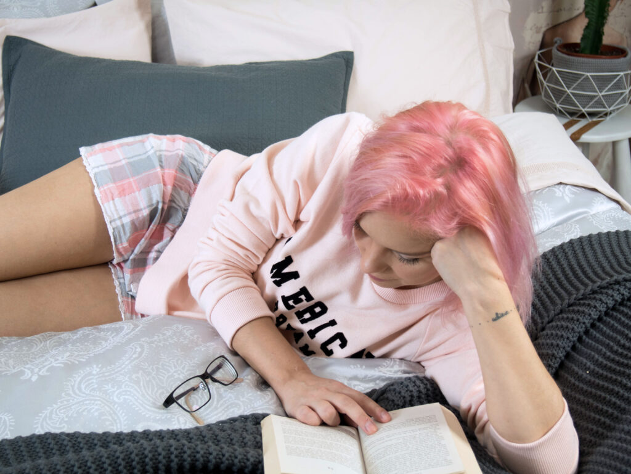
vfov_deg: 29.1
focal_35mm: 50
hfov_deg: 38.2
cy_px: 237
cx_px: 316
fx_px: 911
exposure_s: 1/15
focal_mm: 25
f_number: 4.5
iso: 100
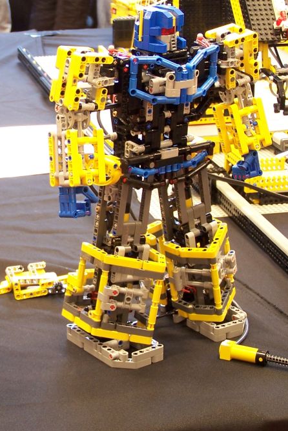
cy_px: 186
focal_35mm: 94
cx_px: 46
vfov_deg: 21.7
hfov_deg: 14.5
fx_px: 1127
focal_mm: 9.8
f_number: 3.1
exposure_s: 1/2
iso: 80
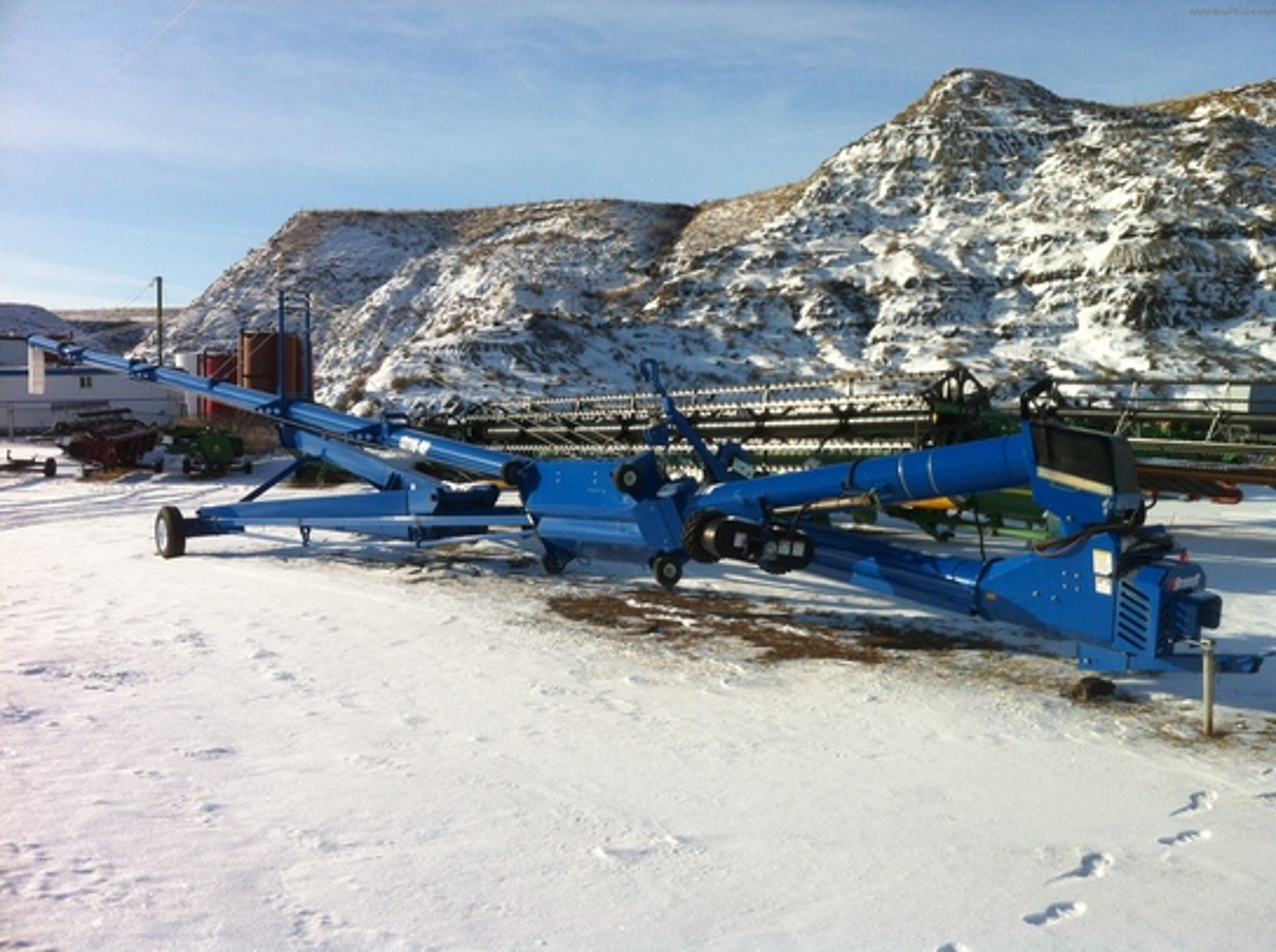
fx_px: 1288
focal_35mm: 35
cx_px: 638
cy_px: 476
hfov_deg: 52.7
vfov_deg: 40.6
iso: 80
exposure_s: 1/2320
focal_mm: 3.85
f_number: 2.8
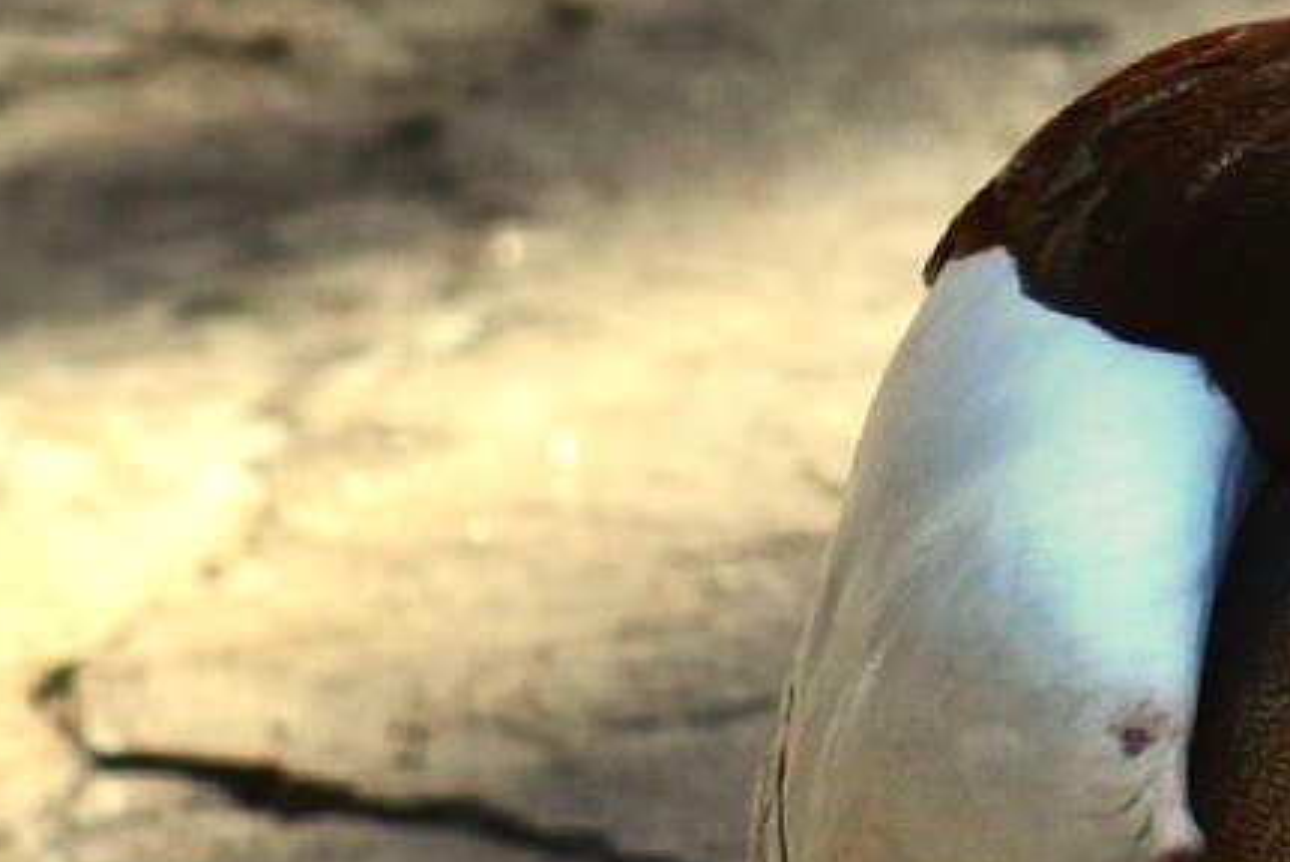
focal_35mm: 529
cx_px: 2107
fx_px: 18963
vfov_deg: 2.6
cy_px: 480
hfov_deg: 3.9
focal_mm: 95
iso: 500
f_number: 8
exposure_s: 1/1000
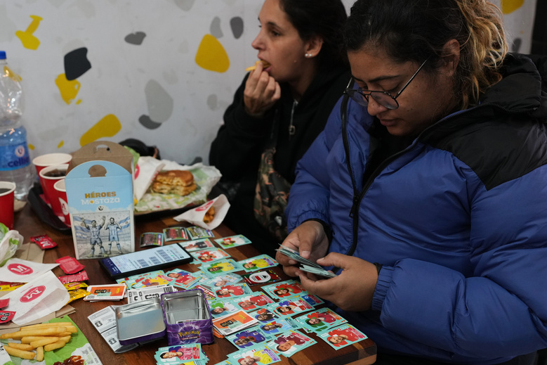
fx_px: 699
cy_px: 204
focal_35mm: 46
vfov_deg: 29.2
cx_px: 258
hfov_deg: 42.7
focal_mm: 35
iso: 2000
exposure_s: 1/250
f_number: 3.2
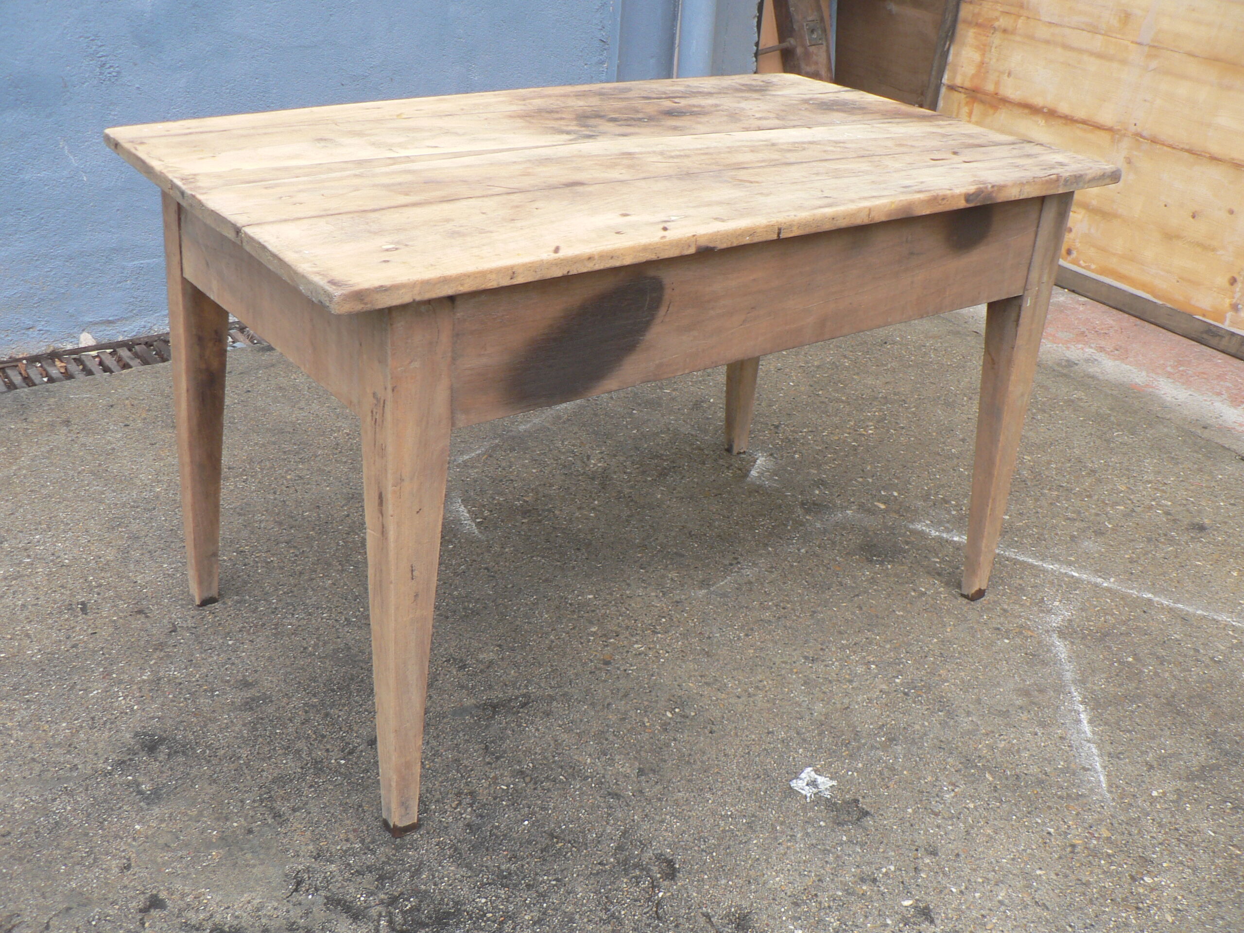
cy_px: 466
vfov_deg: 39.7
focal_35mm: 36
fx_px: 1294
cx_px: 622
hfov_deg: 51.4
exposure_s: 1/30
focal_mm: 6
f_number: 2.8
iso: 80
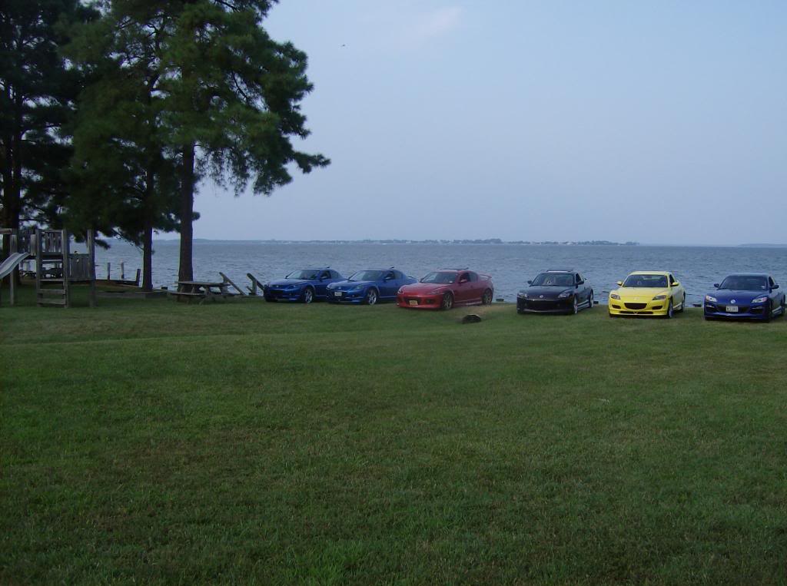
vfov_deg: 39.5
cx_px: 394
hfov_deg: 51.5
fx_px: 817
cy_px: 293
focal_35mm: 36
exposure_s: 1/309
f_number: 4.7
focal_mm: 6
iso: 100
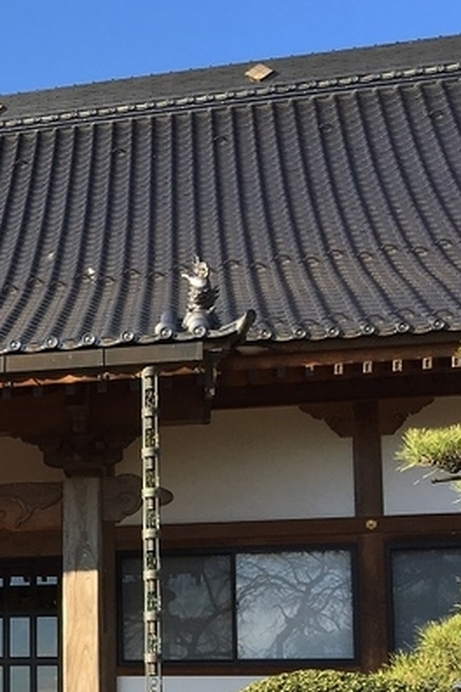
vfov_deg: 25.2
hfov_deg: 15.3
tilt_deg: +7.6
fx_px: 1498
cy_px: 626
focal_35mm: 78
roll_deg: -0.5
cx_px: -347
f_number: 2.2
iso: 25
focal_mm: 4.15
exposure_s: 1/625
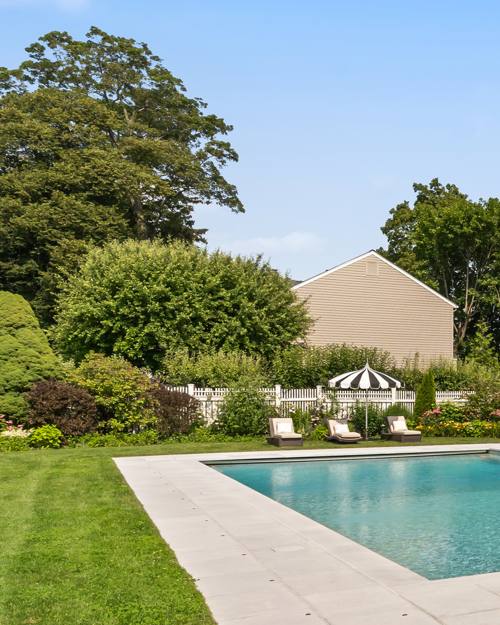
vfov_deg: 40.5
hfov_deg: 24.6
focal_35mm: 45
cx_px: 778
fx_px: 833
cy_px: 426
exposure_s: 1/1600
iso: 320
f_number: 8
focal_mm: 17
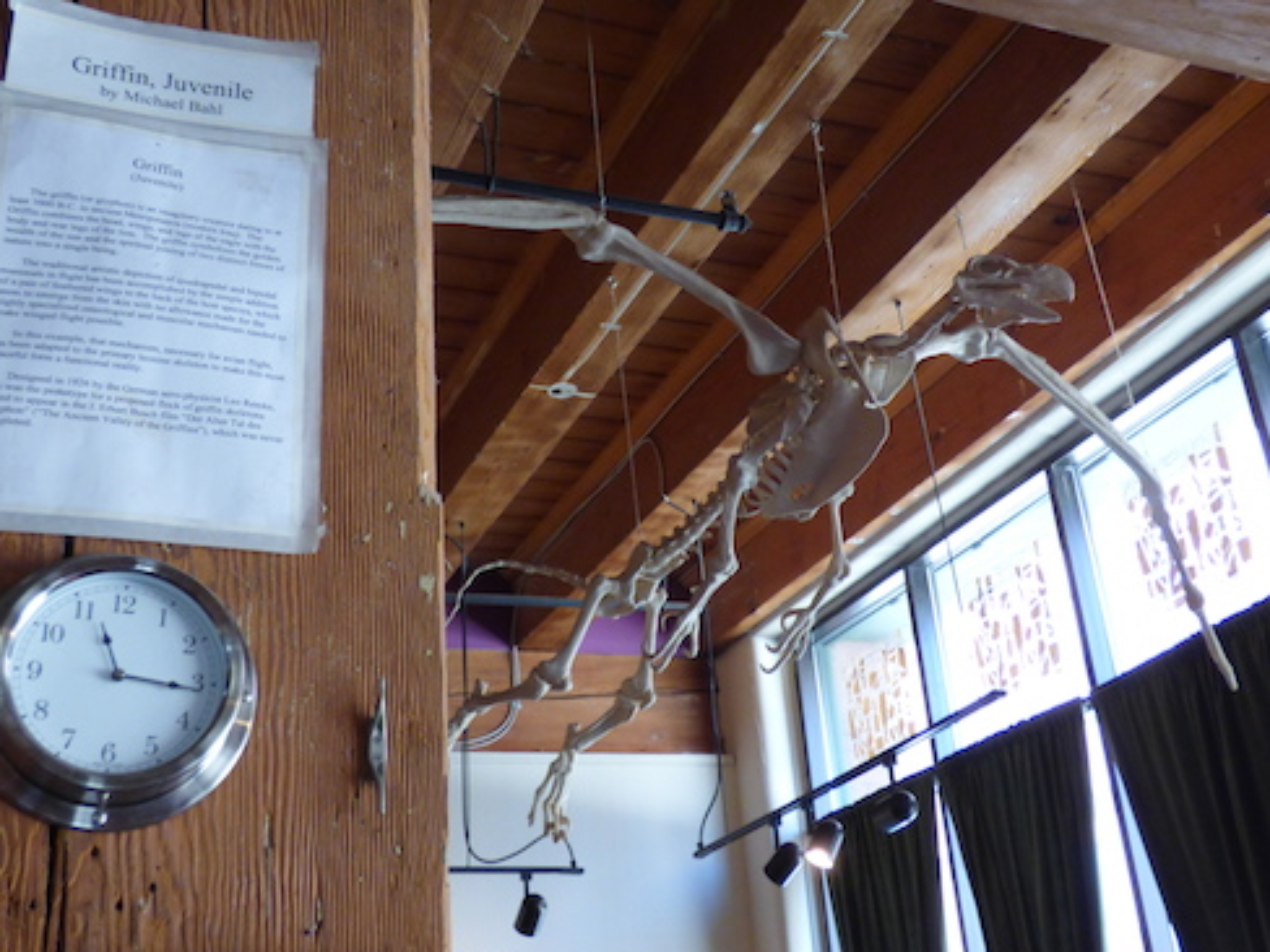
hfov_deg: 43.9
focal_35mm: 43
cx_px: 640
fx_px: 1578
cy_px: 408
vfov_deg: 33.5
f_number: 3.4
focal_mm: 6.18
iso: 400
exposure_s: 1/25
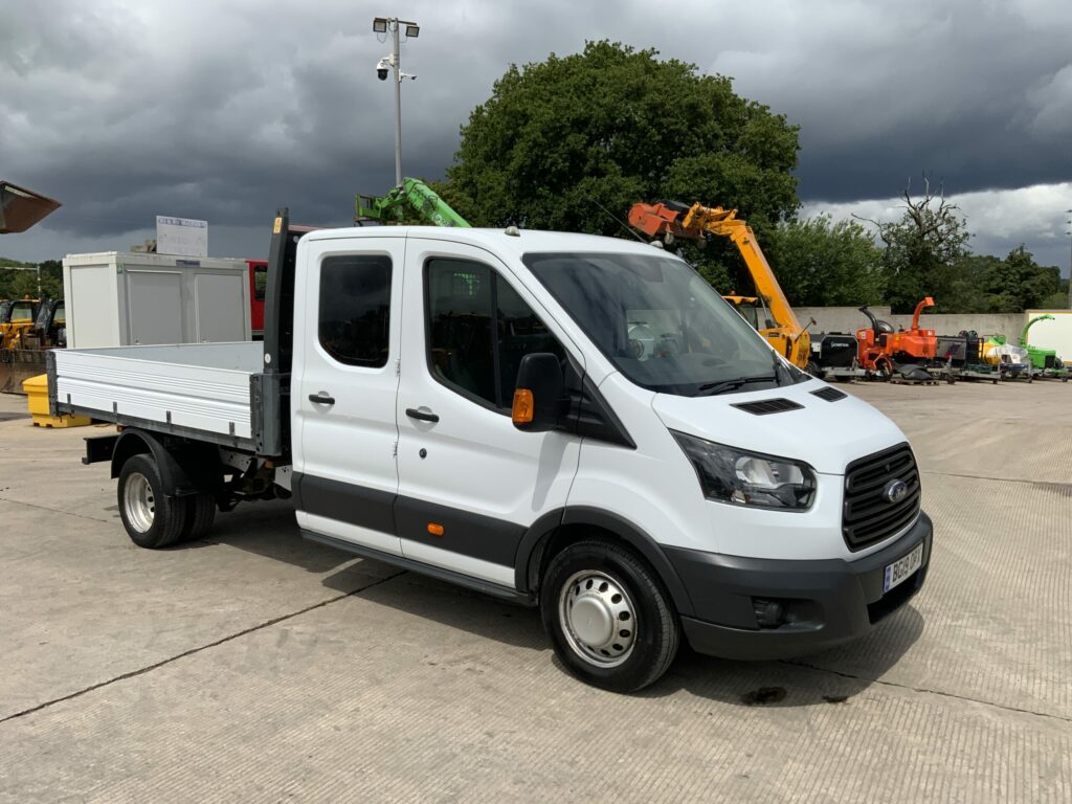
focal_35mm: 29
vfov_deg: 48.2
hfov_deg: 61.7
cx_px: 536
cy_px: 402
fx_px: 898
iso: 20
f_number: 1.8
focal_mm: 3
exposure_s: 1/4065
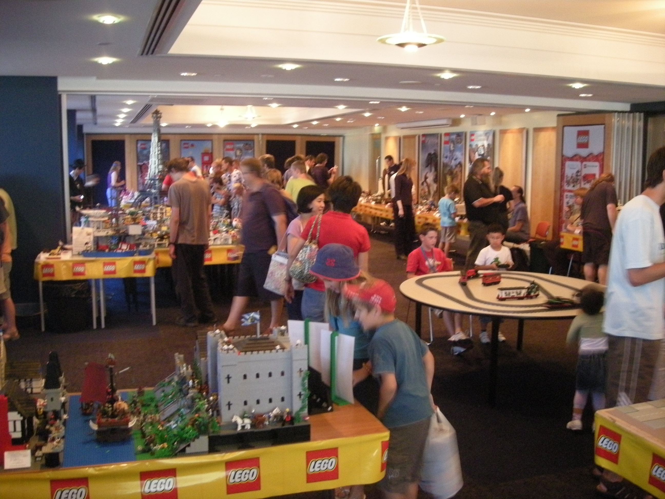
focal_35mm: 35
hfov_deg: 52.6
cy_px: 250
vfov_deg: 40.7
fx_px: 672
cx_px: 332
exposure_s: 1/6.4
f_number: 2.8
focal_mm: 5.7
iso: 400
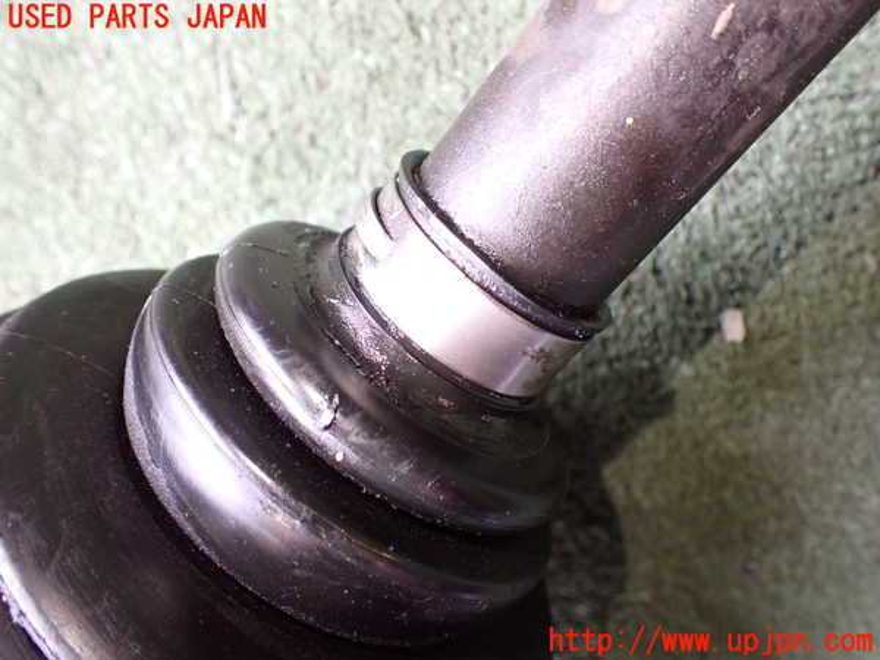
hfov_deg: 60.0
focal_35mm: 30
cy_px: 330
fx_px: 763
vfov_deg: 46.8
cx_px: 440
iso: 500
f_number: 2.3
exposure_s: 1/125
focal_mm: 5.4
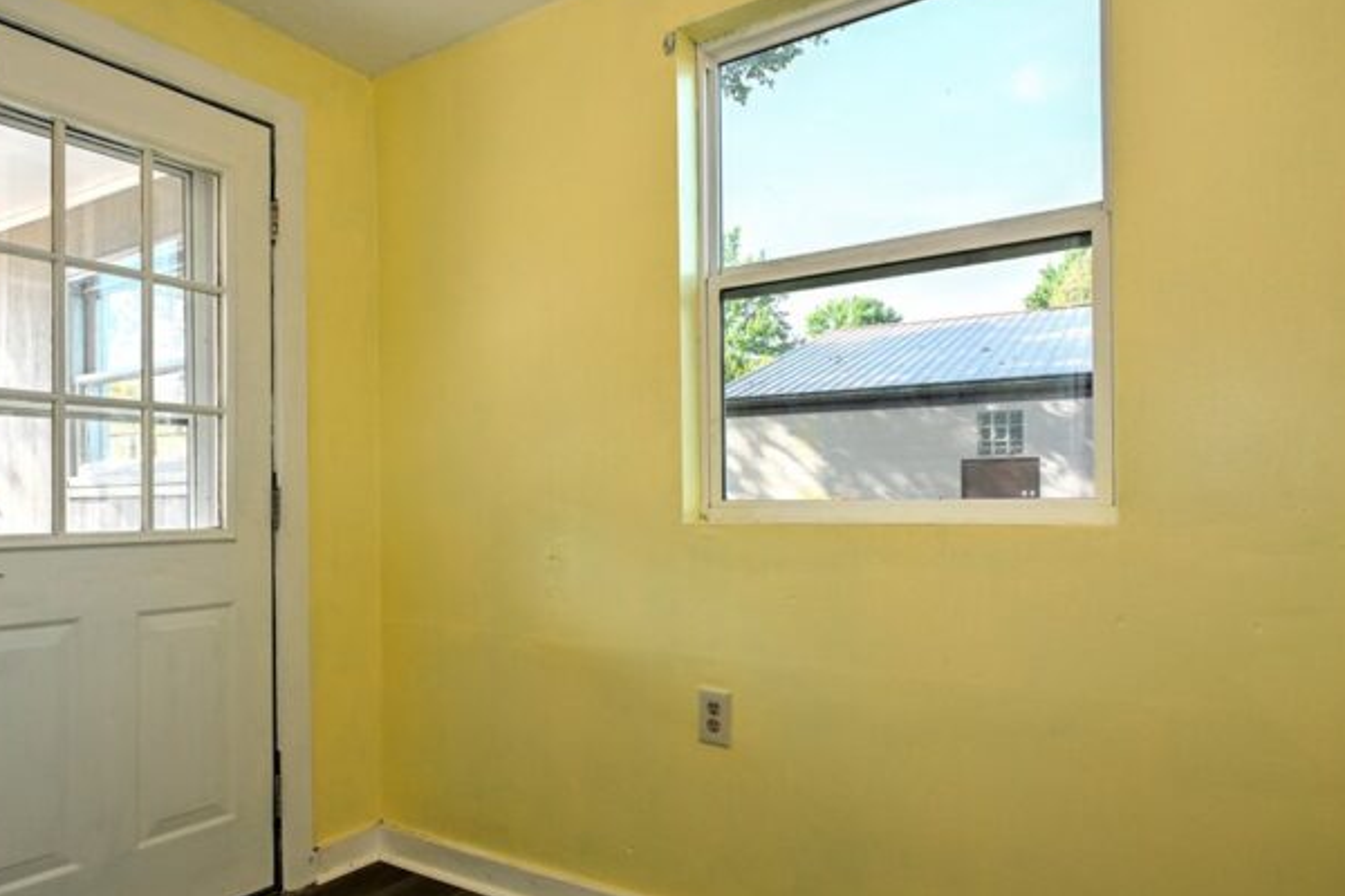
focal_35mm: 24
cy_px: 496
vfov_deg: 53.0
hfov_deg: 73.7
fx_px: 897
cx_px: 652
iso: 180
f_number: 5.6
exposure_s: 1/125
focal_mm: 12
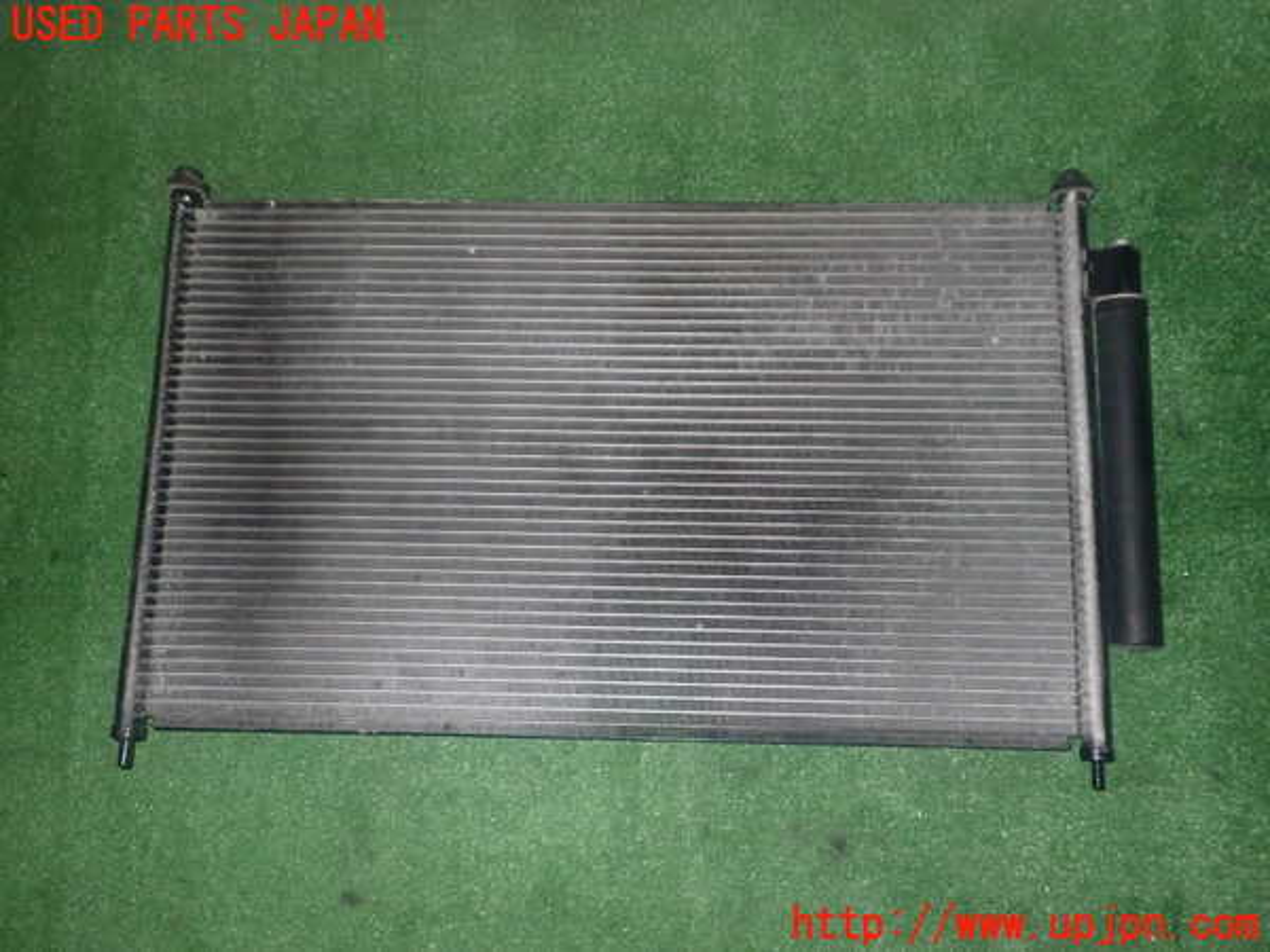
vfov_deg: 44.2
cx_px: 635
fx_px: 1174
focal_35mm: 32
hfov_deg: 56.8
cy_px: 476
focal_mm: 5.79
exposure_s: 1/30
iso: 1000
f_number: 7.1
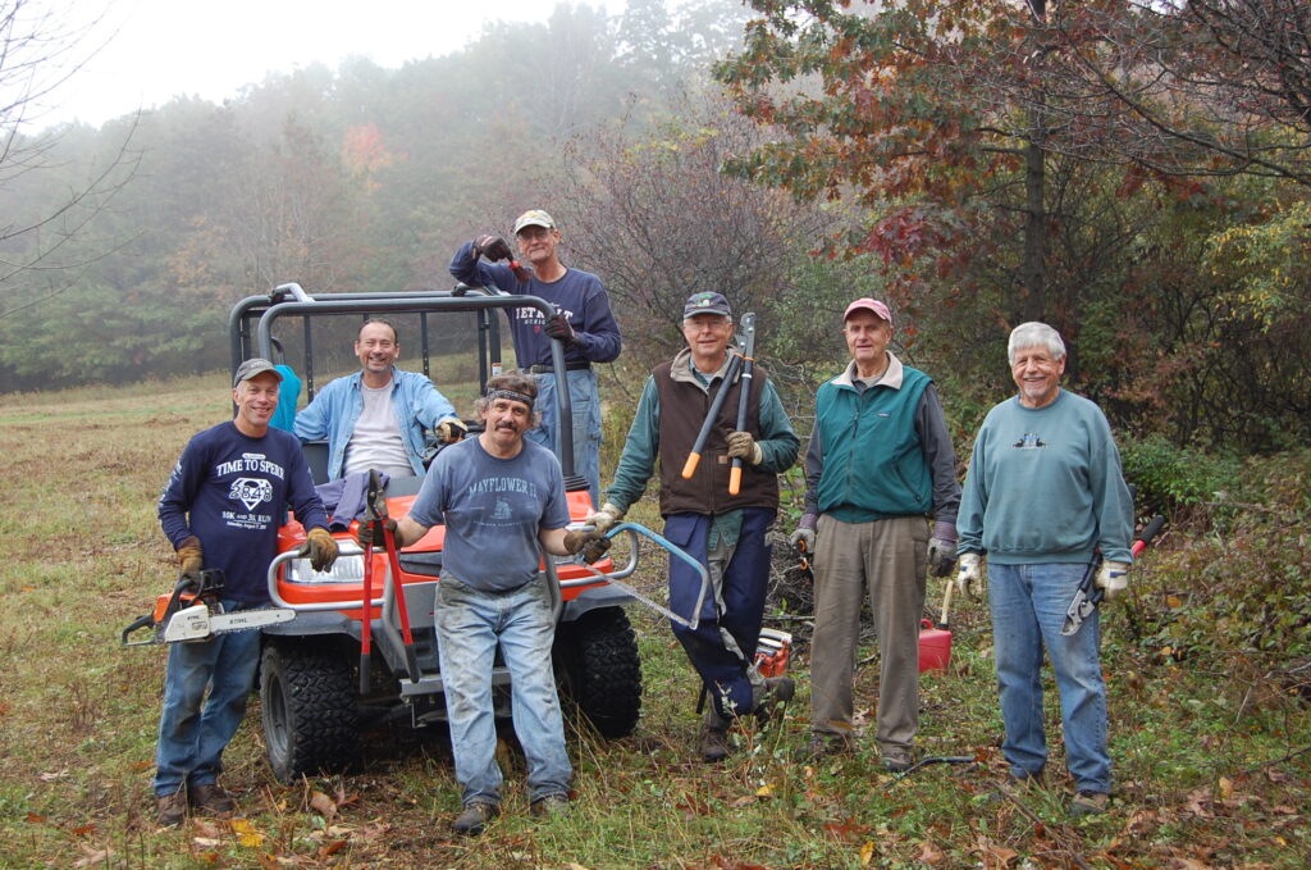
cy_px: 435
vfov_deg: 28.0
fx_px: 1745
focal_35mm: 48
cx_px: 656
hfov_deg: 41.2
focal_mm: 32
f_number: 5.6
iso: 220
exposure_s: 1/125
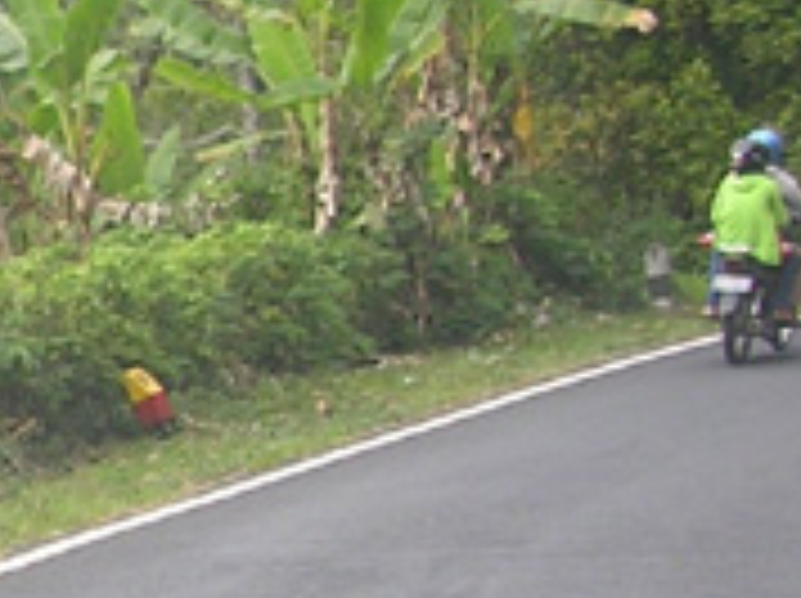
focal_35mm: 171
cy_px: 562
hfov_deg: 10.7
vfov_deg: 8.6
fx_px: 3952
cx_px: -720
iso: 50
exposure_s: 1/134
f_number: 2.8
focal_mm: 5.8
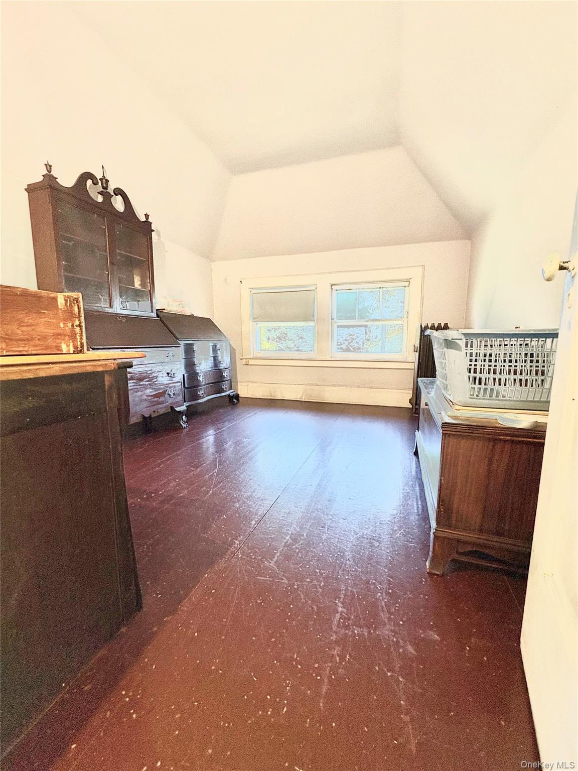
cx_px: 289
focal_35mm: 14
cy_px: 386
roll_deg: -0.7
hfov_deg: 85.7
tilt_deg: -7.8
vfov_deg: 102.1
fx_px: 312
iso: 250
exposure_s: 1/60
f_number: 2.2
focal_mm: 2.22
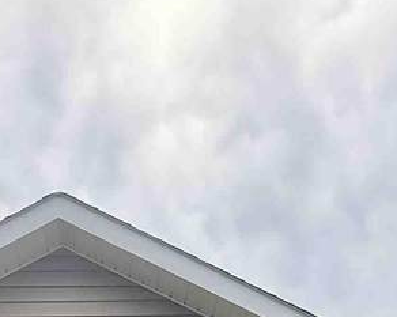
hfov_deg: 30.9
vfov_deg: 18.0
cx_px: 97
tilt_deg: +0.5
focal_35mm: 60
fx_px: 704
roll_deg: -0.2
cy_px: 622
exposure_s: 1/672
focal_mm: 2.22
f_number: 2.2
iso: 64
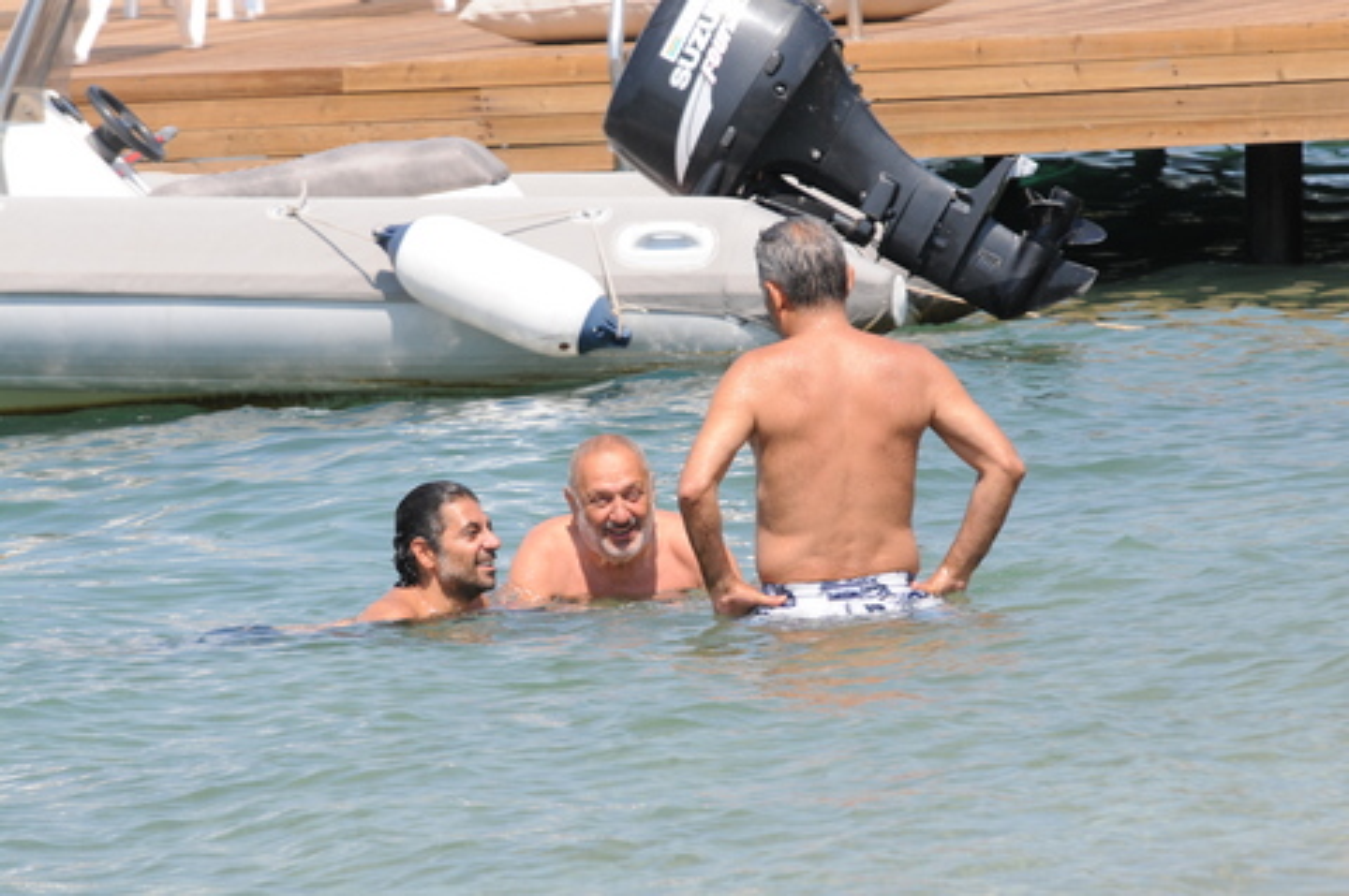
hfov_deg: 4.3
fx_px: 17968
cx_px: 674
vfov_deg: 2.9
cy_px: 448
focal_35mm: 480
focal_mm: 320
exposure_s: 1/500
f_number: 11
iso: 400
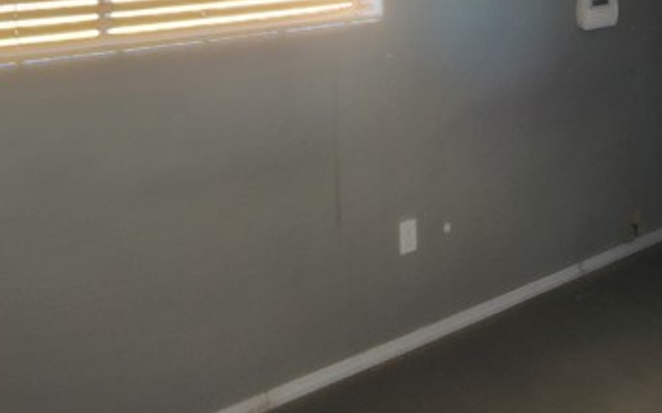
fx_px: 721
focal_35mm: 40
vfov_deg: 28.5
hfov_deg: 49.0
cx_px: 398
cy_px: -60
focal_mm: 2.2
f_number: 2.2
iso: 100
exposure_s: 1/60
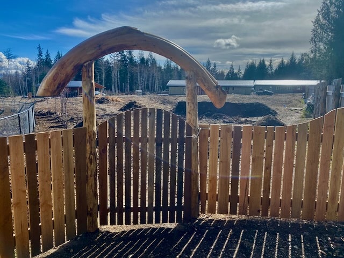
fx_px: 258
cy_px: 129
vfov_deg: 53.1
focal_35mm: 26
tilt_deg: -8.8
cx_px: 172
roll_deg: -0.9
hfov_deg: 67.3
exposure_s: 1/2625
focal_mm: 4.25
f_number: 1.8
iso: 32
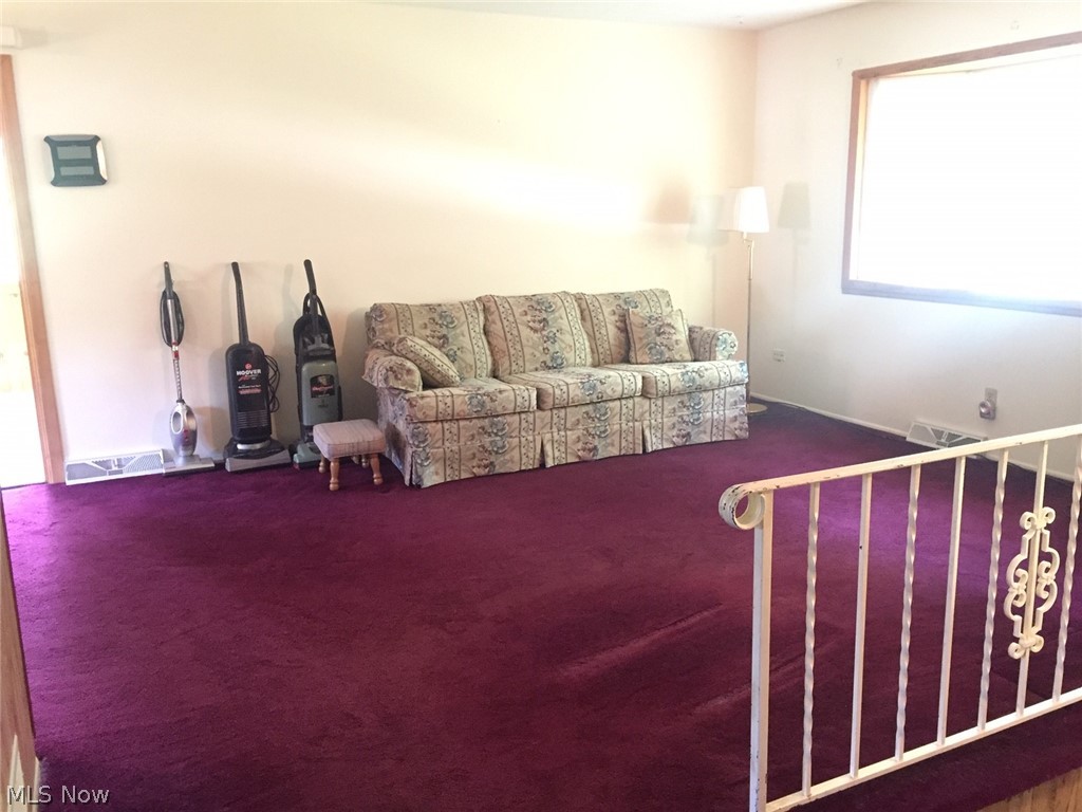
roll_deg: +0.3
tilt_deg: -12.1
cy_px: 406
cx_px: 541
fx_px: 906
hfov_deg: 61.7
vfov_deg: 48.2
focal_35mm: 29
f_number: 2.2
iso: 400
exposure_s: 1/15
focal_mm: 4.15
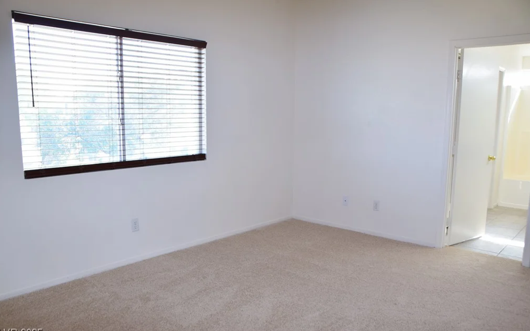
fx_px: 404
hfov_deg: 66.5
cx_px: 265
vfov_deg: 44.5
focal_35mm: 28
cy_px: 163
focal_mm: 18
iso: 400
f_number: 8
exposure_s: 1/80
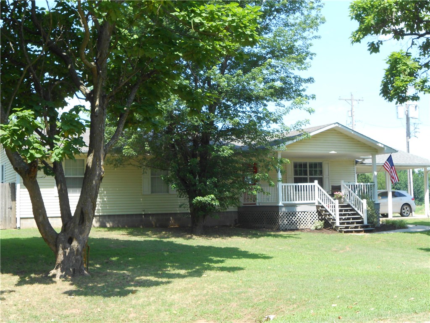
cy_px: 162
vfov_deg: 29.7
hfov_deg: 38.9
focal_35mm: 49
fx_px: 609
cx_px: 215
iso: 125
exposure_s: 1/250
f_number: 4.8
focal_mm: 8.8
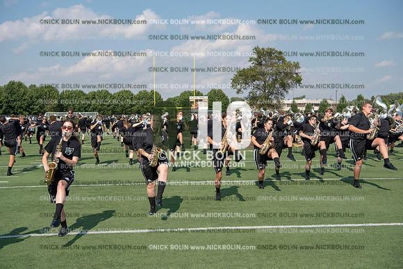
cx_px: 202
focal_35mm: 42
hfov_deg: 46.4
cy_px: 134
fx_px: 470
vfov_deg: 31.9
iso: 200
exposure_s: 1/1250
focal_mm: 42
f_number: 5.6
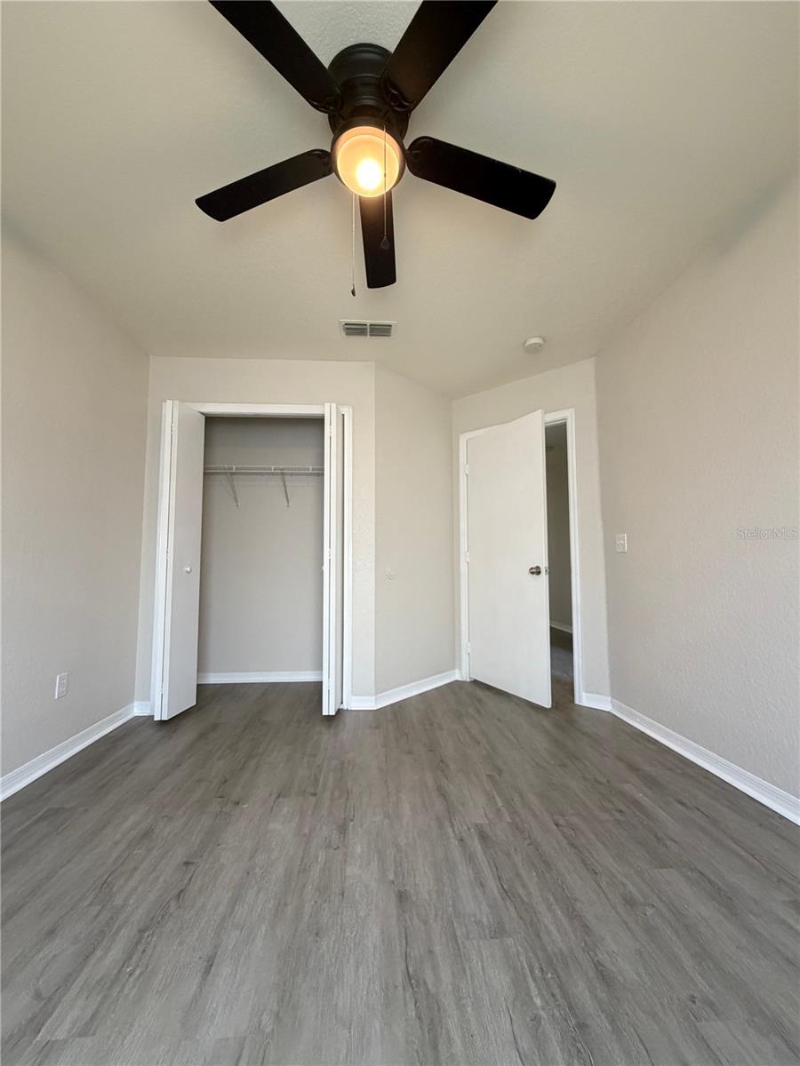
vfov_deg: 102.1
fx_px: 431
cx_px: 400
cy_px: 533
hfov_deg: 85.7
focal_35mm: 14
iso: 500
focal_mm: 2.22
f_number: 2.2
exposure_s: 1/60
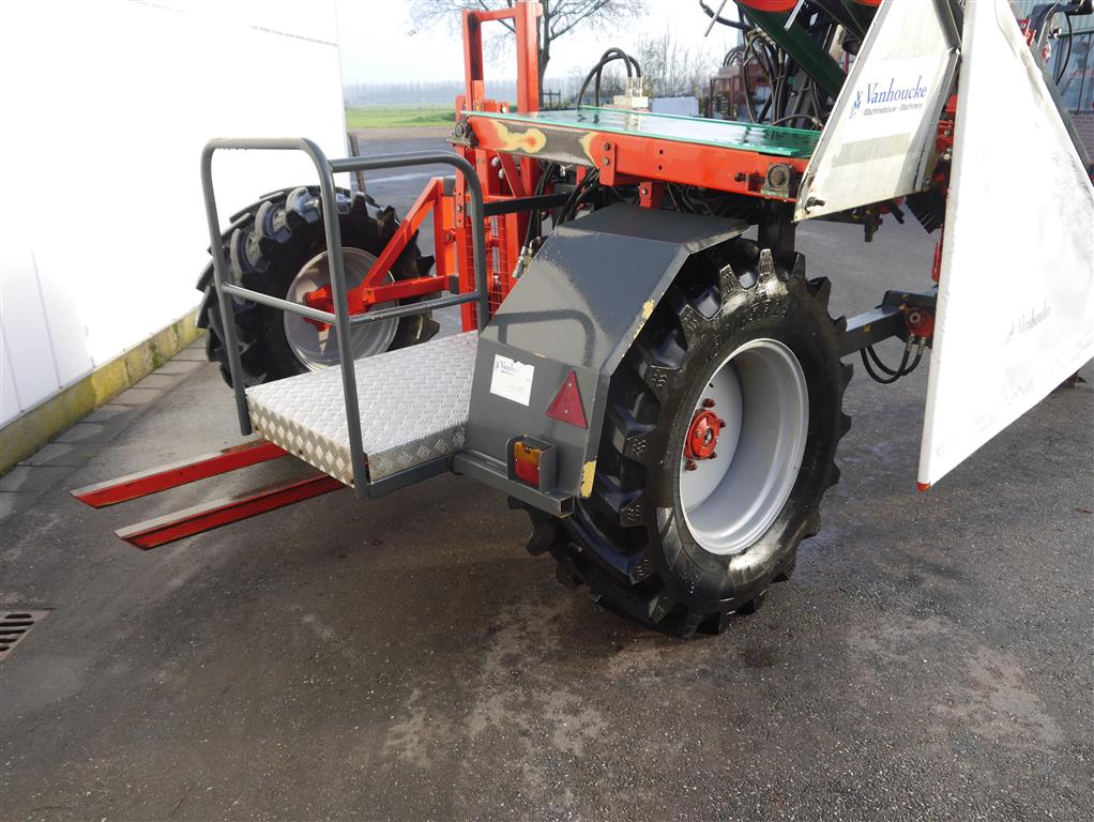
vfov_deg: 49.8
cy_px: 411
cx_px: 547
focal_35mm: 28
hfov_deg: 63.4
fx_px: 886
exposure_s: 1/125
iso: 160
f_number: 4.5
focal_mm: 14
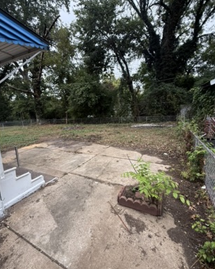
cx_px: 98
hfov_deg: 76.8
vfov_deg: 89.6
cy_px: 131
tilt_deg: -9.3
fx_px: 135
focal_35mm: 17
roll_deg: +3.1
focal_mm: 2.22
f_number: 2.2
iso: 64
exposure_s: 1/133
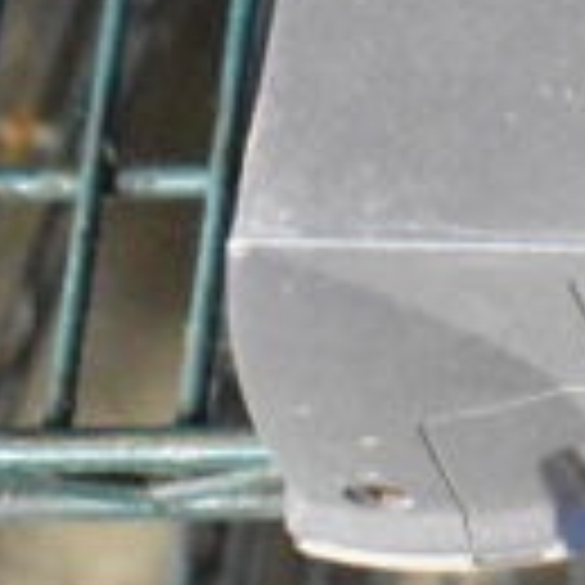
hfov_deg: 9.9
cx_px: 1220
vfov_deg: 10.5
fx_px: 3097
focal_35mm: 162
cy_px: -232
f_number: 4
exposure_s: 1/40
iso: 14400
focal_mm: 27
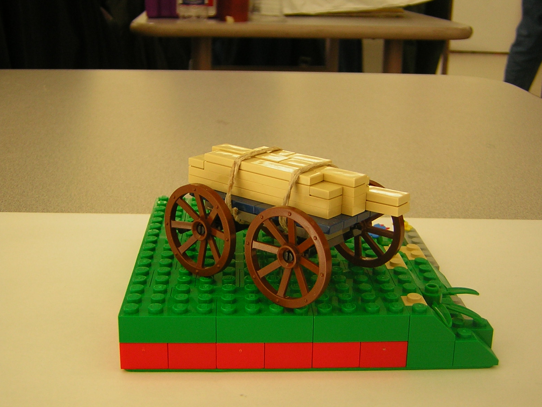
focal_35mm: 48
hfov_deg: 39.7
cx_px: 276
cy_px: 202
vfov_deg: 30.3
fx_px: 752
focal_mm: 6.1
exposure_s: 1/10.4
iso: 50
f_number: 2.9
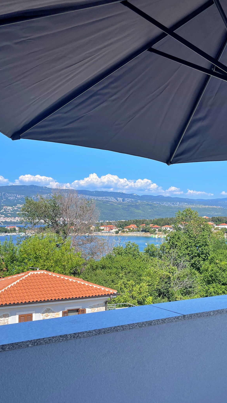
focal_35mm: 37
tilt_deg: +1.6
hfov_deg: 31.9
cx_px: 135
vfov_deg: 54.0
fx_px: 396
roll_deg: +0.1
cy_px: 204
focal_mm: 5.1
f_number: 1.6
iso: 32
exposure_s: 1/2660
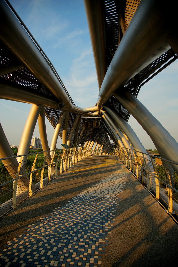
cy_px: 134
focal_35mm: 24
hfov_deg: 53.1
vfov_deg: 73.7
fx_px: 178
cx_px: 89
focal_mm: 24
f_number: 4
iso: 200
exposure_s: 1/640
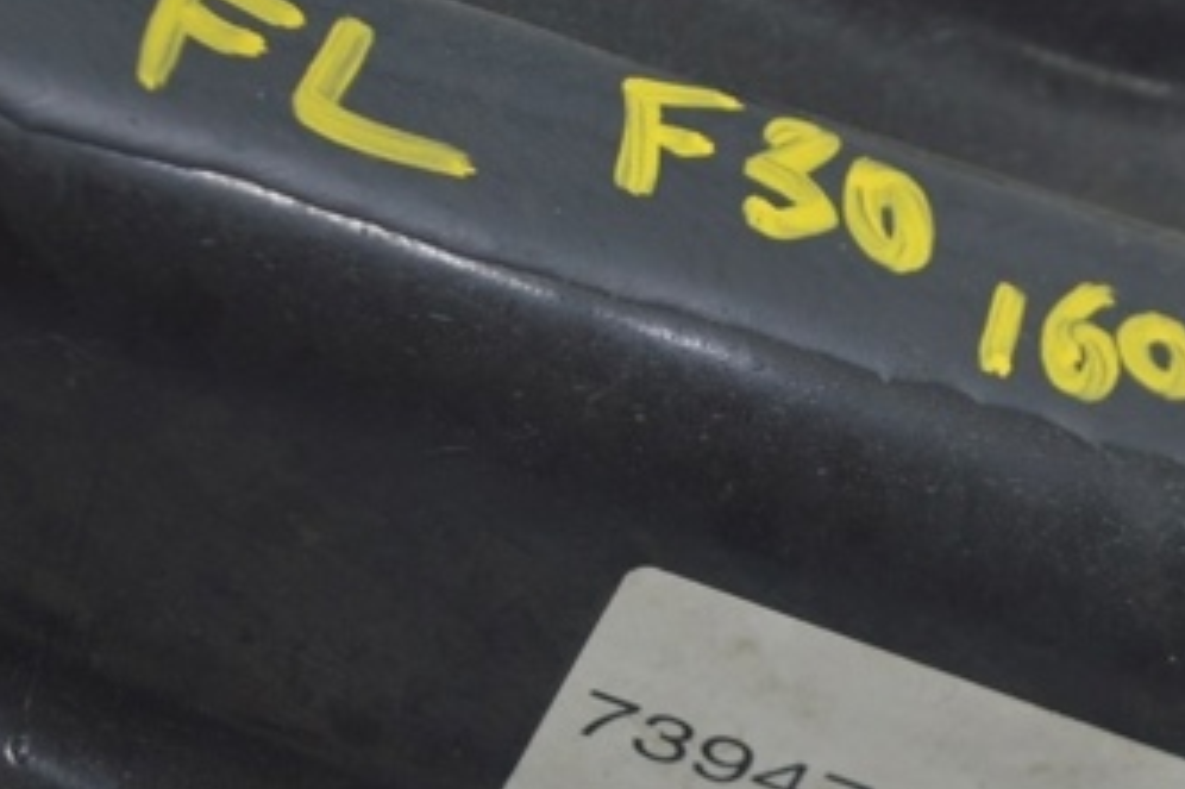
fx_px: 5230
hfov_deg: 12.9
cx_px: 874
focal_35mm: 159
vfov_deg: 8.6
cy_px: 548
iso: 400
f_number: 5.6
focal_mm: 55
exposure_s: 1/20
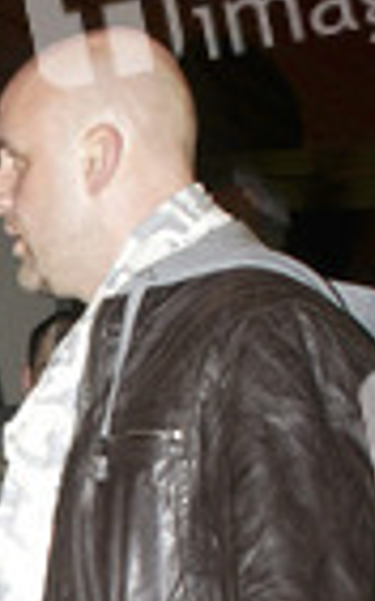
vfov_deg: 19.3
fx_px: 1702
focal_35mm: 104
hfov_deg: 12.1
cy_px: 627
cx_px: -147
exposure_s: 1/60
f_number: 5.6
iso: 400
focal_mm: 24
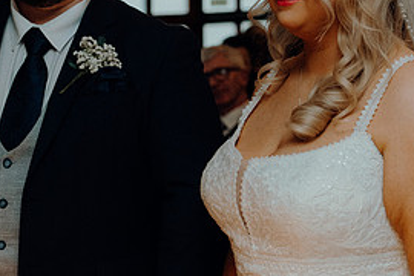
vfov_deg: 12.0
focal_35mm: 114
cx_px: 195
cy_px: 84
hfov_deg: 17.9
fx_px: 1311
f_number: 3.5
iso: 2500
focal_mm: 53
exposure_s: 1/160
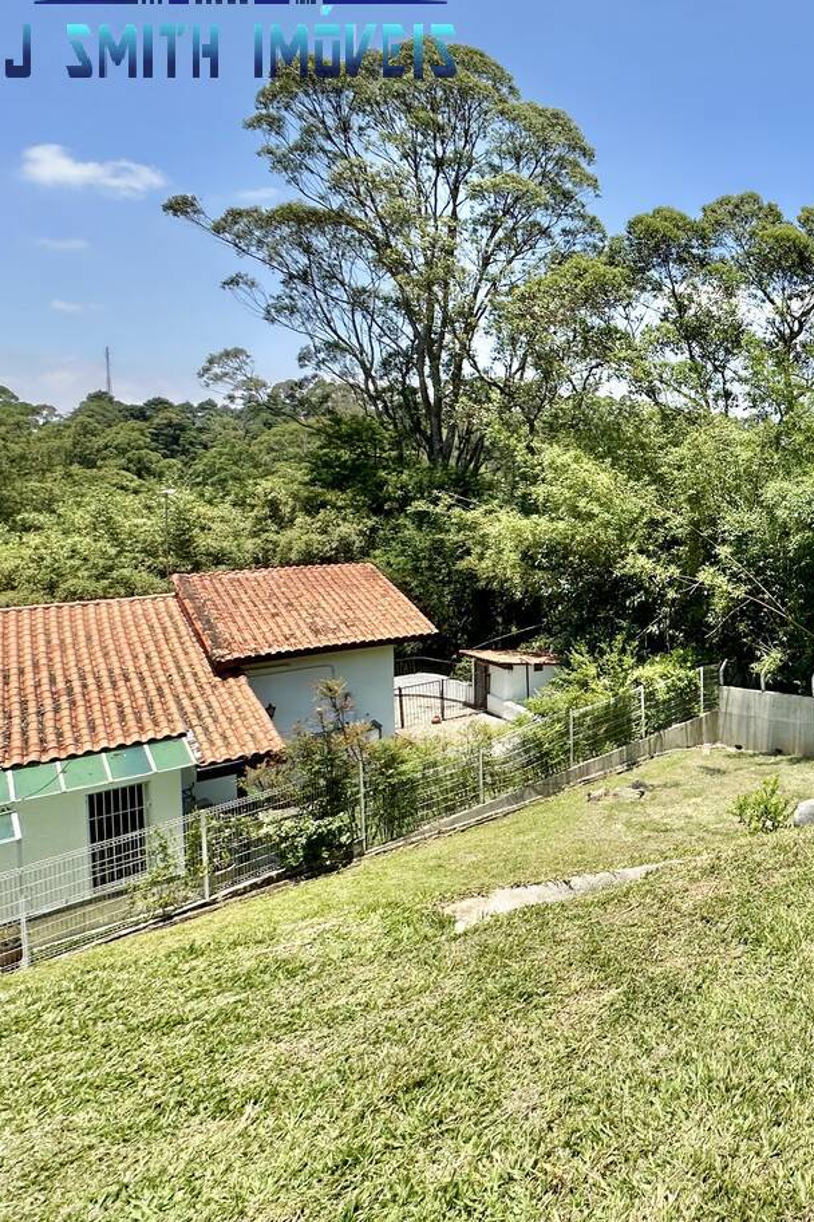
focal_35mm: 23
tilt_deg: -2.6
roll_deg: +0.0
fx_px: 780
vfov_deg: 75.5
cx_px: 940
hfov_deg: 41.1
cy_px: 511
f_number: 2.2
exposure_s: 1/1289
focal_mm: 2.22
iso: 50
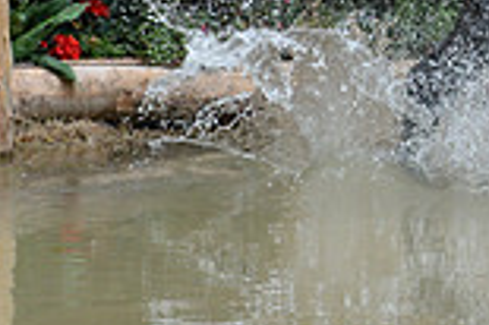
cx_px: 905
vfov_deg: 3.5
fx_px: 5333
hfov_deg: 5.2
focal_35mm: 393
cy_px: -183
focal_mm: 105
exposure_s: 1/1000
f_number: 8
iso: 2000
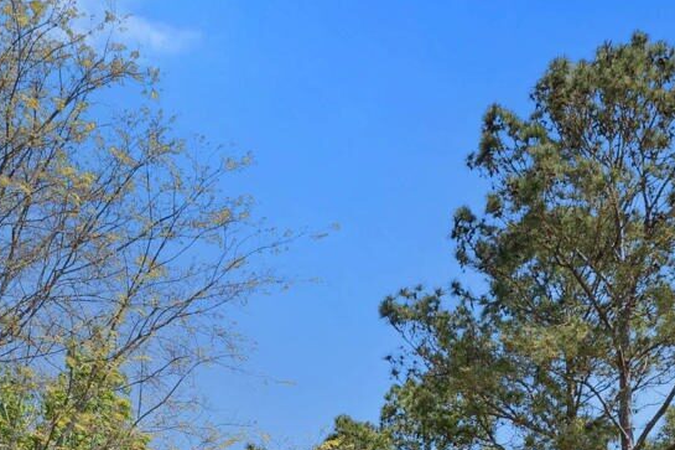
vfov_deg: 14.0
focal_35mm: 78
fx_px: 1462
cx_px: 420
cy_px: 973
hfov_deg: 25.9
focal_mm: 17
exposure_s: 1/100
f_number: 9
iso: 200
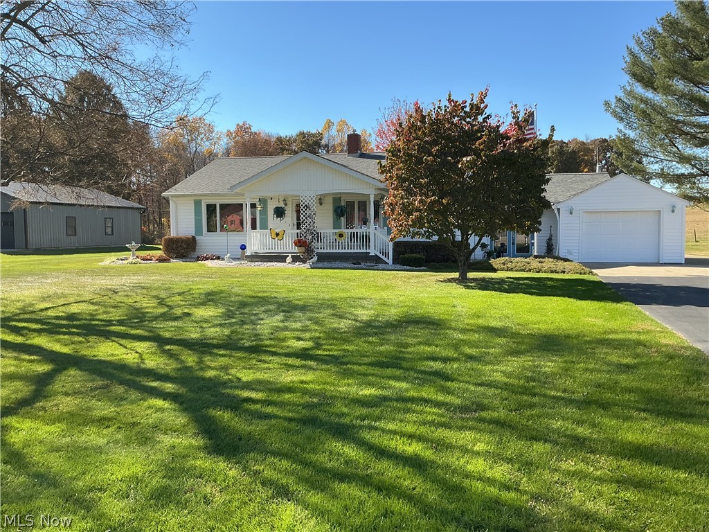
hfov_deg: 61.7
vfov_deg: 48.2
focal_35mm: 29
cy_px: 266
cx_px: 354
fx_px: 594
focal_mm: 3
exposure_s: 1/944
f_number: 1.8
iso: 25
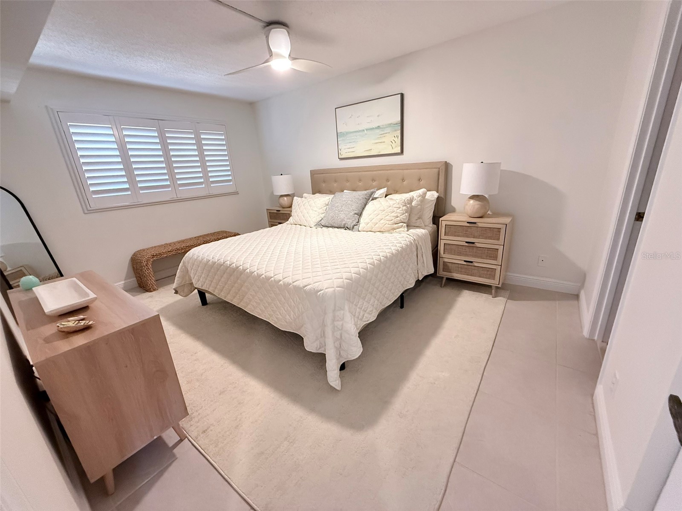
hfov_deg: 102.1
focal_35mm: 14
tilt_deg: -18.0
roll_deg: +3.6
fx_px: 276
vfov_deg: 85.7
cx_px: 341
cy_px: 256
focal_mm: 2.22
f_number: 2.2
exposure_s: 1/60
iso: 800
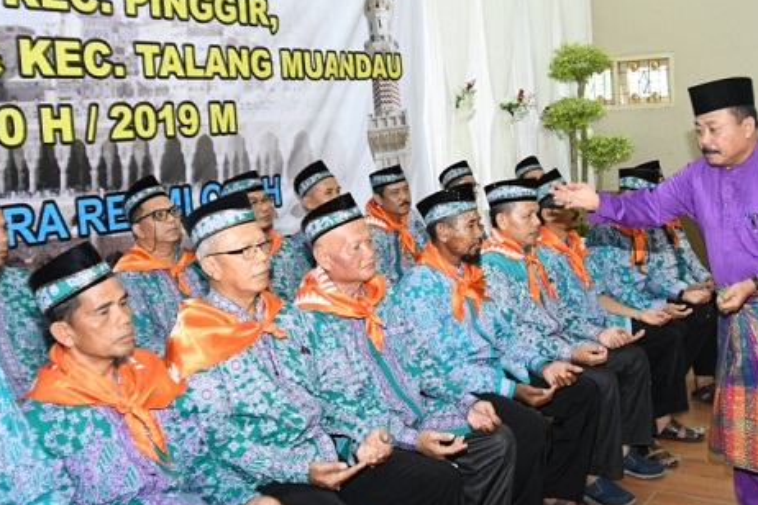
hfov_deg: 39.4
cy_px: 218
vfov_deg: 27.0
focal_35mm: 50
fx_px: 1053
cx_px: 461
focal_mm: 22
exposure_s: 1/100
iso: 3200
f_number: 5.6
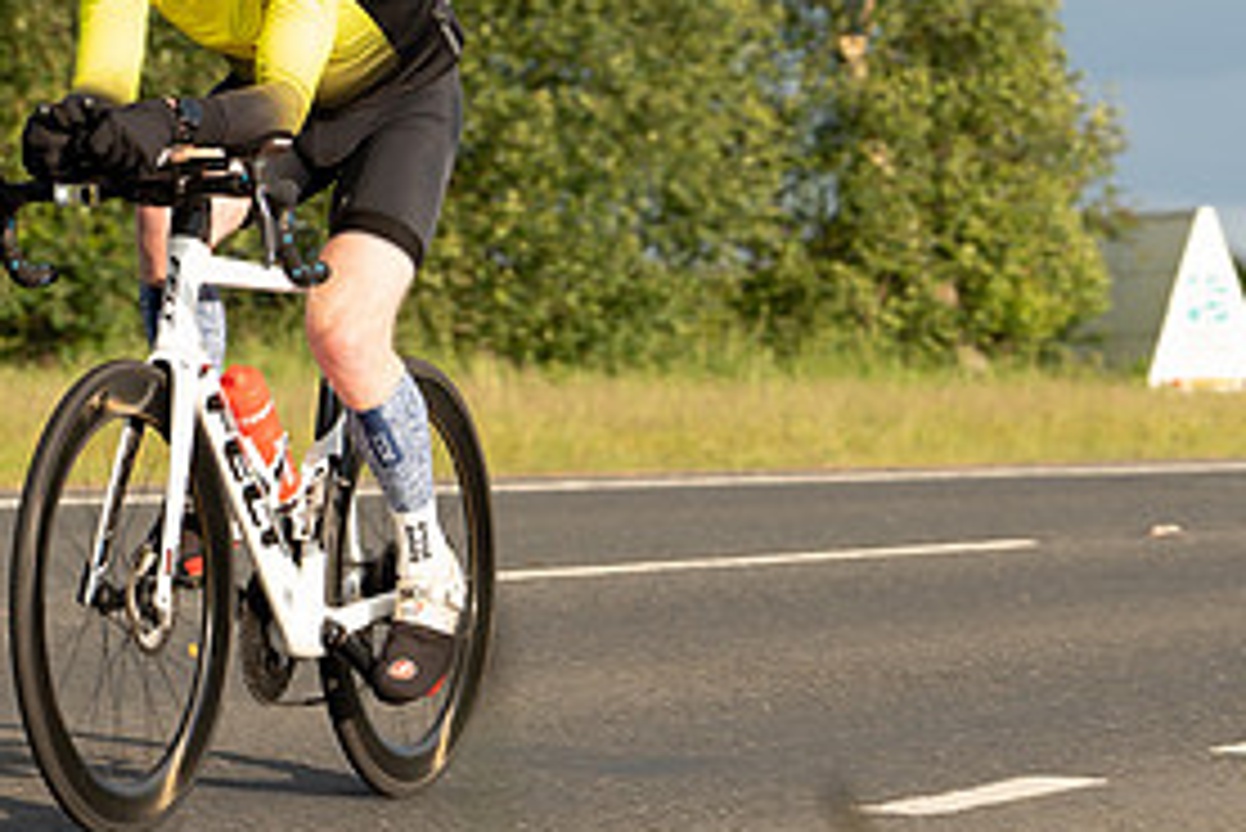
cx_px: 196
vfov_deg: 6.9
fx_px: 6891
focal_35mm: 199
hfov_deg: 10.3
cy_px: 164
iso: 125
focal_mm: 74
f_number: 4
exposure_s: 1/500
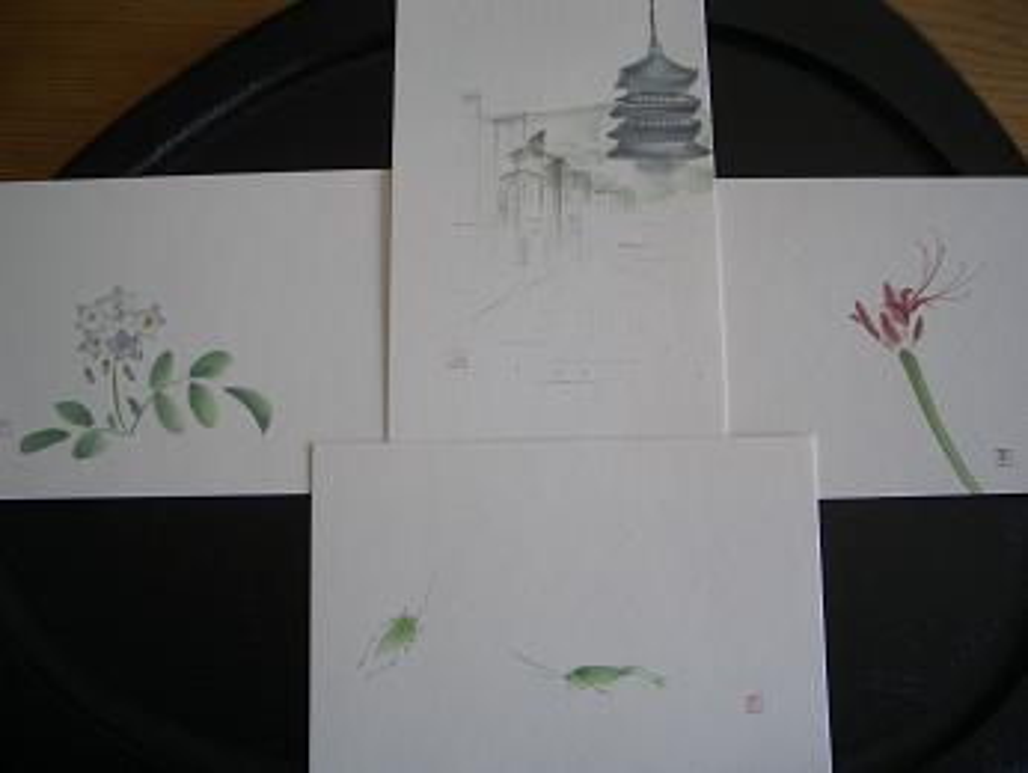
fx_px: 1040
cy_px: 386
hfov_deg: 52.6
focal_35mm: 35
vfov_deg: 40.7
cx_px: 514
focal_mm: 5.8
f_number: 2.6
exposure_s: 1/250
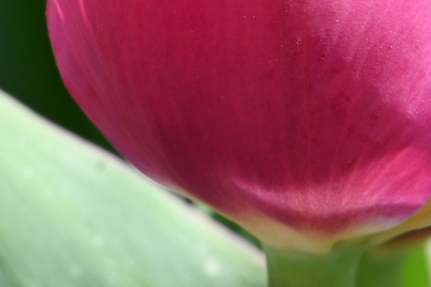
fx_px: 2334
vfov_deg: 6.9
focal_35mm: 195
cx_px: 370
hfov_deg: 10.5
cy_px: -132
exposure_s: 1/60
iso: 200
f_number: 16
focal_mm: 52
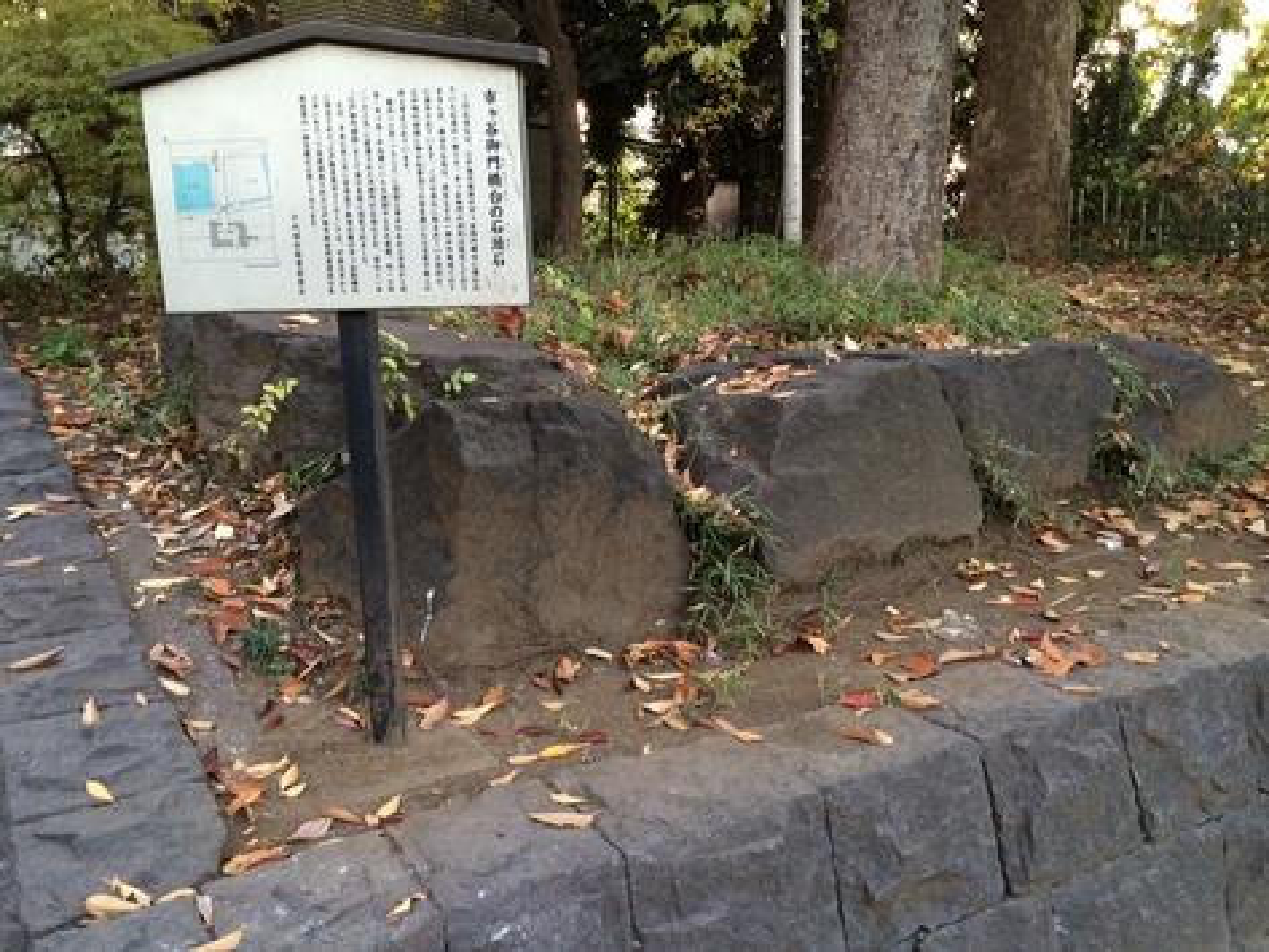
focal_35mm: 30
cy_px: 476
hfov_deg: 60.0
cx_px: 634
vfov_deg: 46.8
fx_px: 1100
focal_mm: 4.12
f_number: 2.2
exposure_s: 1/30
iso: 100
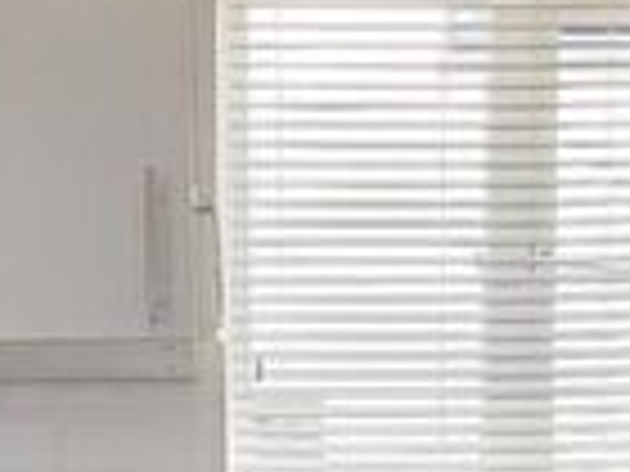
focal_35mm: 65
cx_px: 238
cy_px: 789
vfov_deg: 18.7
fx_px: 1183
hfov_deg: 29.7
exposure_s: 1/134
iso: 50
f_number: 2.2
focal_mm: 2.2
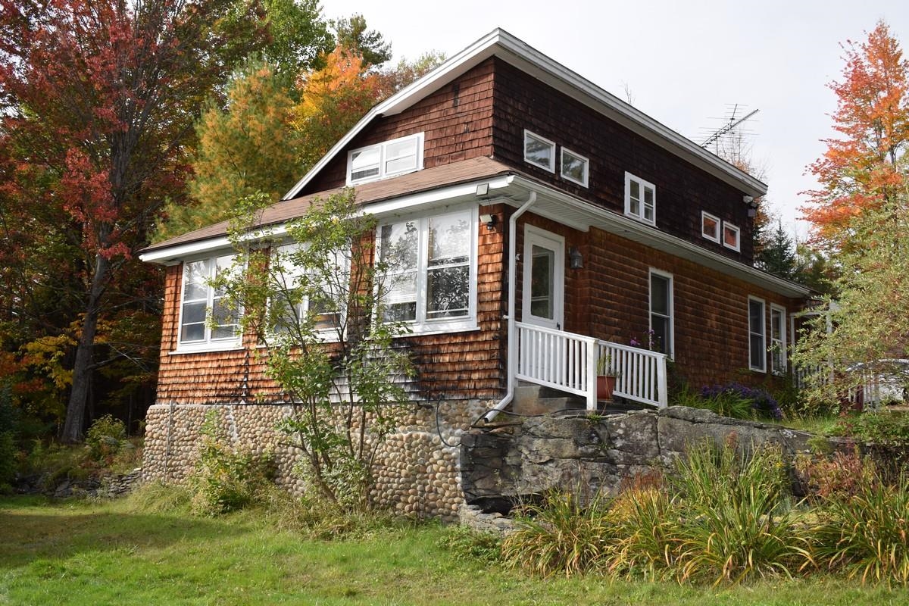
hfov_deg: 53.1
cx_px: 454
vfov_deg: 36.9
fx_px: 909
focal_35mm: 36
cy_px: 303
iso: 100
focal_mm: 24
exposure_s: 1/160
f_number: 6.3
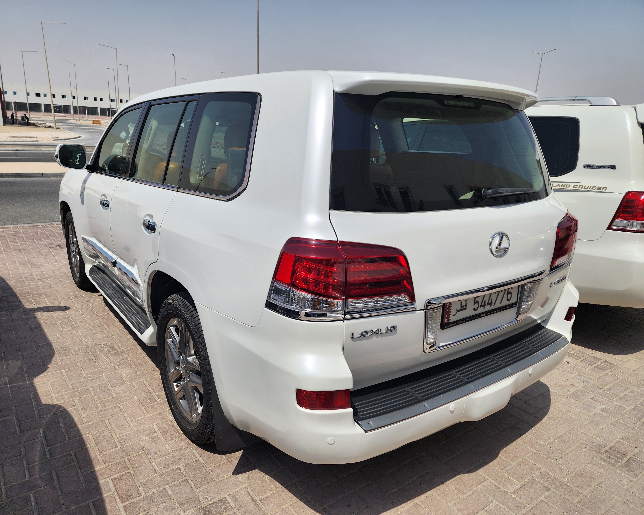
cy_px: 258
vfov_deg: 58.8
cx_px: 308
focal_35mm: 24
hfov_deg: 70.3
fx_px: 457
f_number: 1.8
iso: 12
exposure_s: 1/2333
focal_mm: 6.4
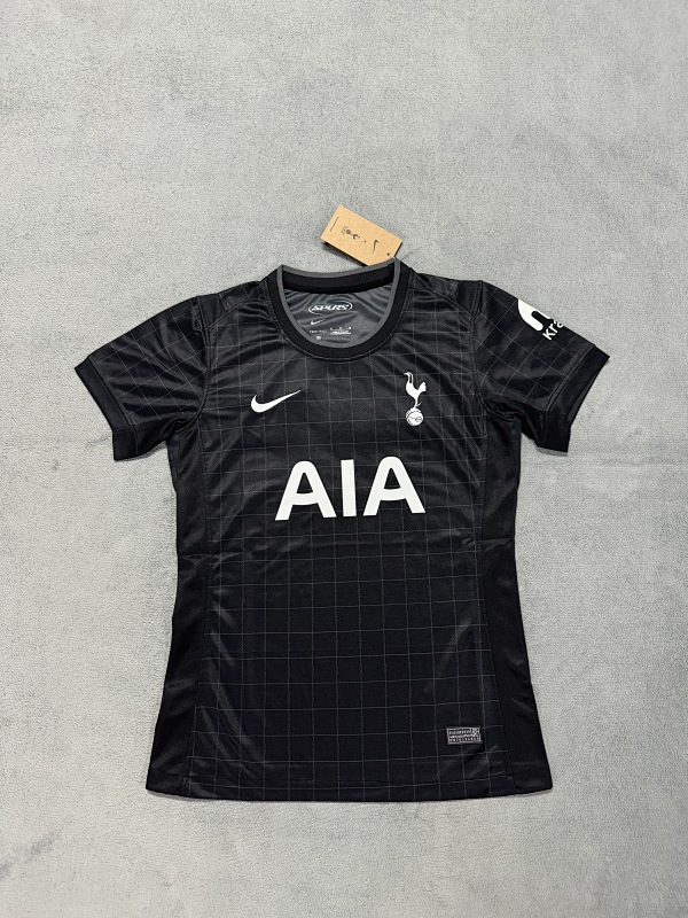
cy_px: 459
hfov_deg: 56.8
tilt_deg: -79.0
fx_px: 636
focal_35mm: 24
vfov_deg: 71.6
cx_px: 344
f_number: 1.78
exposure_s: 1/60
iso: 400
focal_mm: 6.76
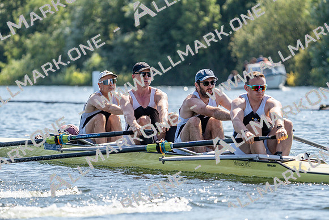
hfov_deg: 7.1
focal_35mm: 289
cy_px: 110
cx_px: 164
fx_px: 2642
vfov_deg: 4.8
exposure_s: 1/2000
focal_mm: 289
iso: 400
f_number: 5.6
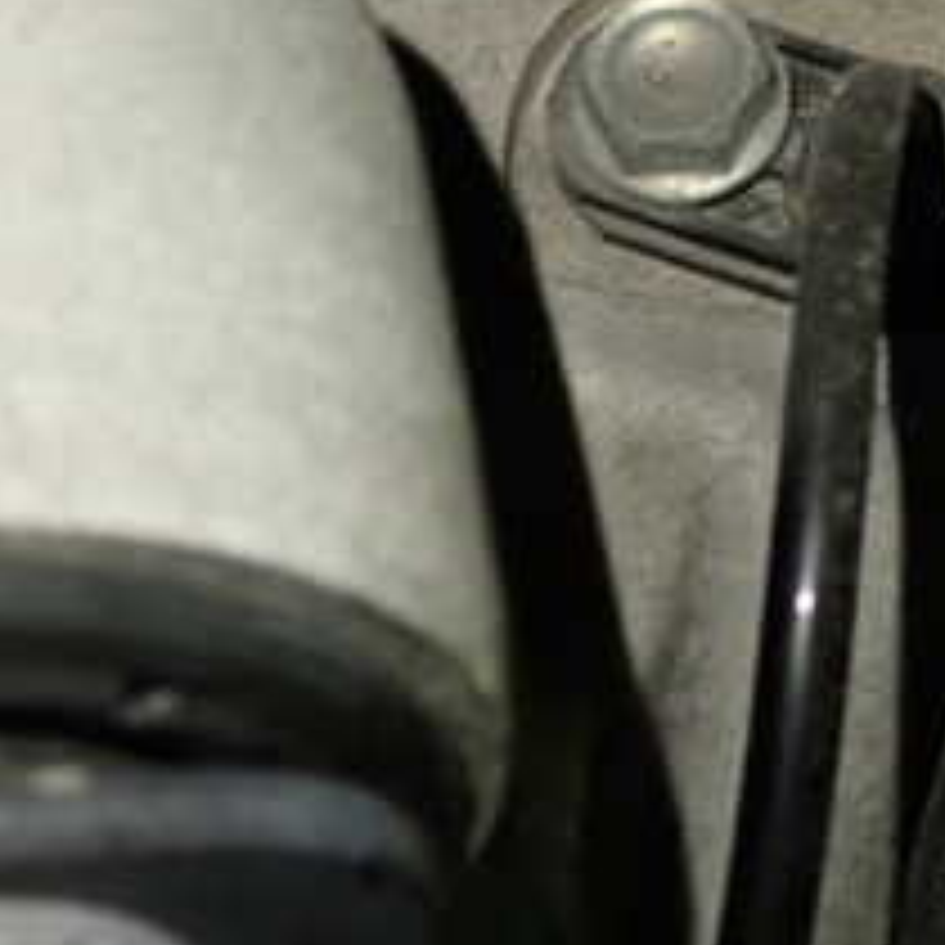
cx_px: 621
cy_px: 86
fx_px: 2965
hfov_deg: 18.1
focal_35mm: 96
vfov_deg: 17.8
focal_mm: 6.83
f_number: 2.7
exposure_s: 1/40
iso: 320
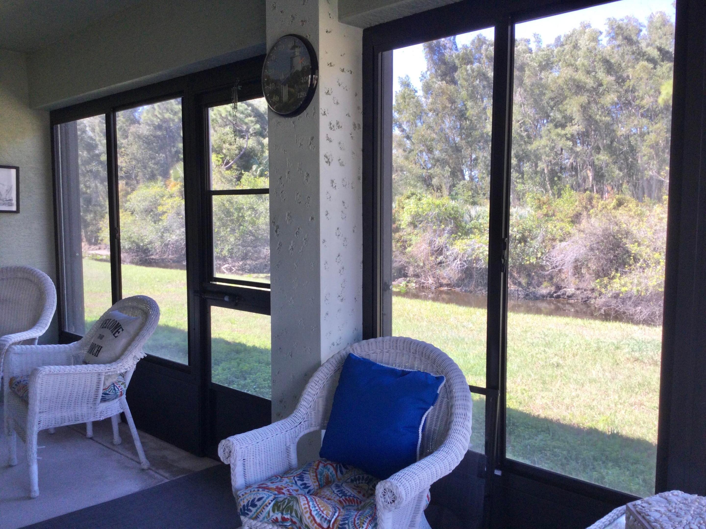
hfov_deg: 58.4
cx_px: 353
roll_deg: -1.8
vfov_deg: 45.4
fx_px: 632
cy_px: 264
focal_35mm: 31
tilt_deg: -6.3
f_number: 2.4
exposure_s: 1/120
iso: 25
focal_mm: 3.3
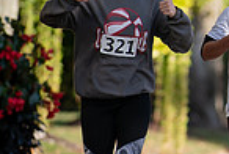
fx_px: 7572
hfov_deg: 1.7
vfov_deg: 1.2
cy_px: 16
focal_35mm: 1188
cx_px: 430
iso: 200
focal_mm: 300
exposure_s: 1/800
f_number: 4.5
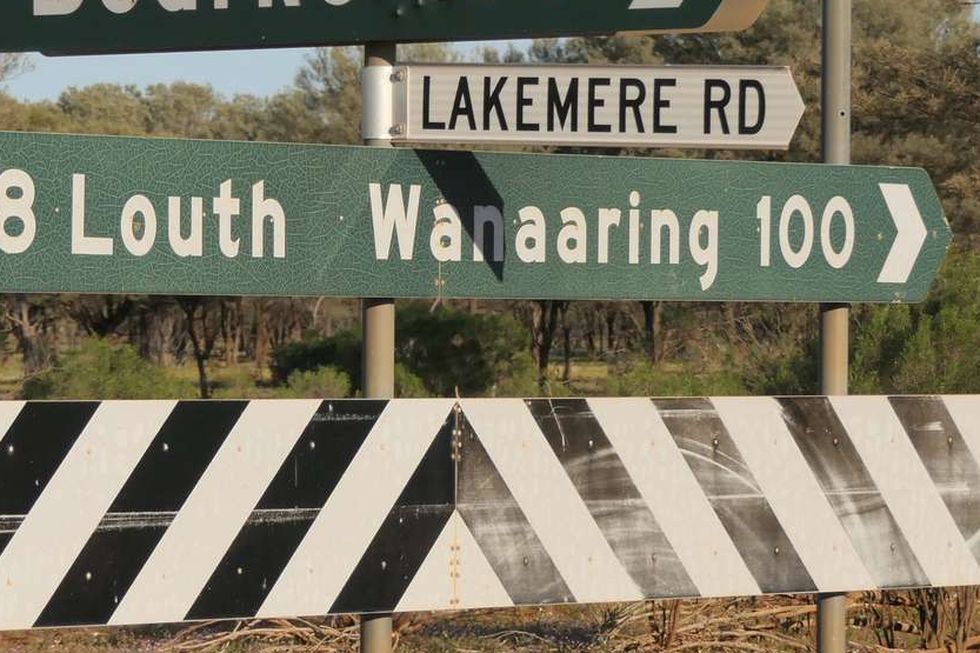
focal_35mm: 242
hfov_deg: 8.5
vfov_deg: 5.7
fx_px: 6586
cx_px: 362
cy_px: 367
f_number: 5
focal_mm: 38.4
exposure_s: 1/640
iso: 400
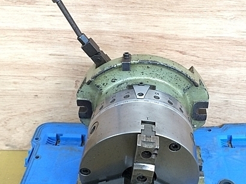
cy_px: 117
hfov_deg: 41.9
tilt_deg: -37.6
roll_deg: +0.3
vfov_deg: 32.0
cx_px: 144
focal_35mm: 45
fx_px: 320
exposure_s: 1/30
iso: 160
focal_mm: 4.15
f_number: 2.2
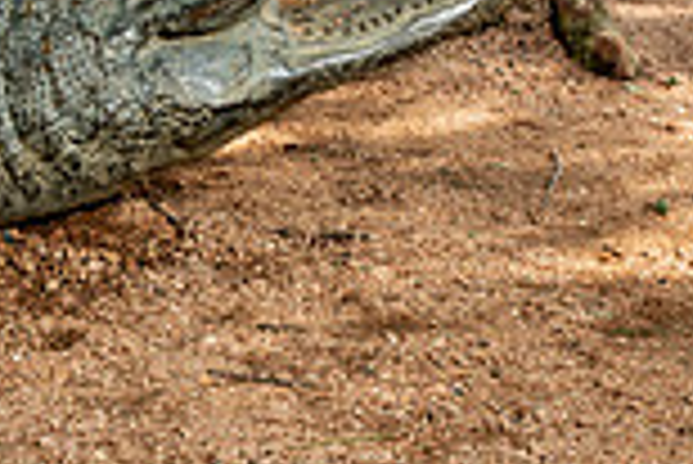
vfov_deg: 9.2
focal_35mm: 140
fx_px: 2697
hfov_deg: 14.6
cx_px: 135
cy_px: -500
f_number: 7.1
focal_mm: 48
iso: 200
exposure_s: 1/200
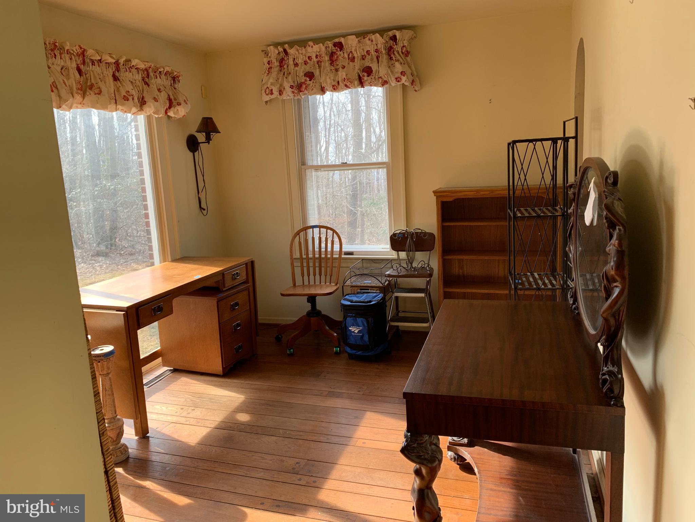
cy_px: 261
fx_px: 522
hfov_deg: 67.3
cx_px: 348
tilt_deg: -8.1
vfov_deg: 53.1
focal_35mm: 26
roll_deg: +2.7
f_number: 1.8
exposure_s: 1/121
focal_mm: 4.25
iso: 50
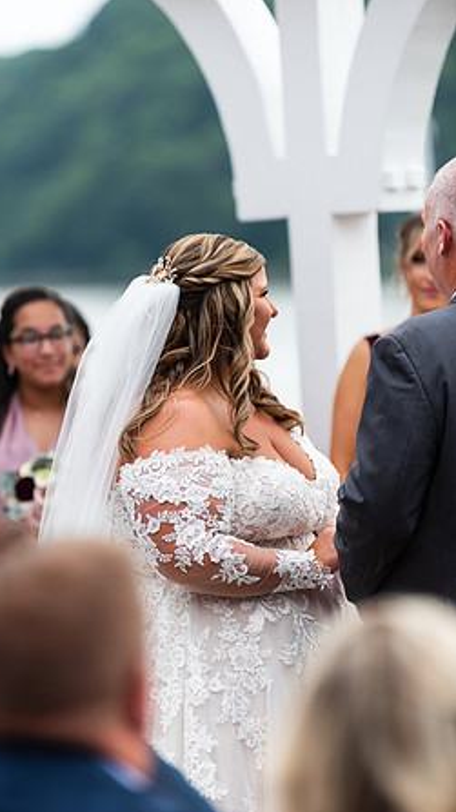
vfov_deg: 10.2
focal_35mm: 211
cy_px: 405
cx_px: 185
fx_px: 4542
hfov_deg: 5.7
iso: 64
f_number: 2.8
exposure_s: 1/500
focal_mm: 200
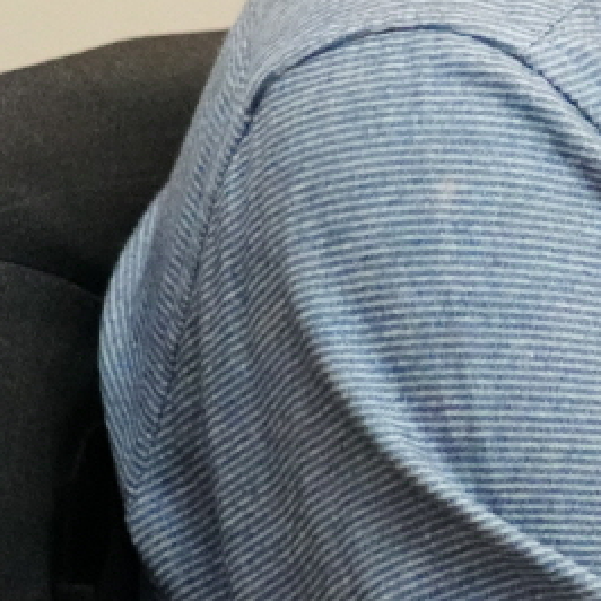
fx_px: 6443
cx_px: 2002
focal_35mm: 328
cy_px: 264
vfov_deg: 5.3
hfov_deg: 5.0
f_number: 4
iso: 10000
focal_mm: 57
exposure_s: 1/125
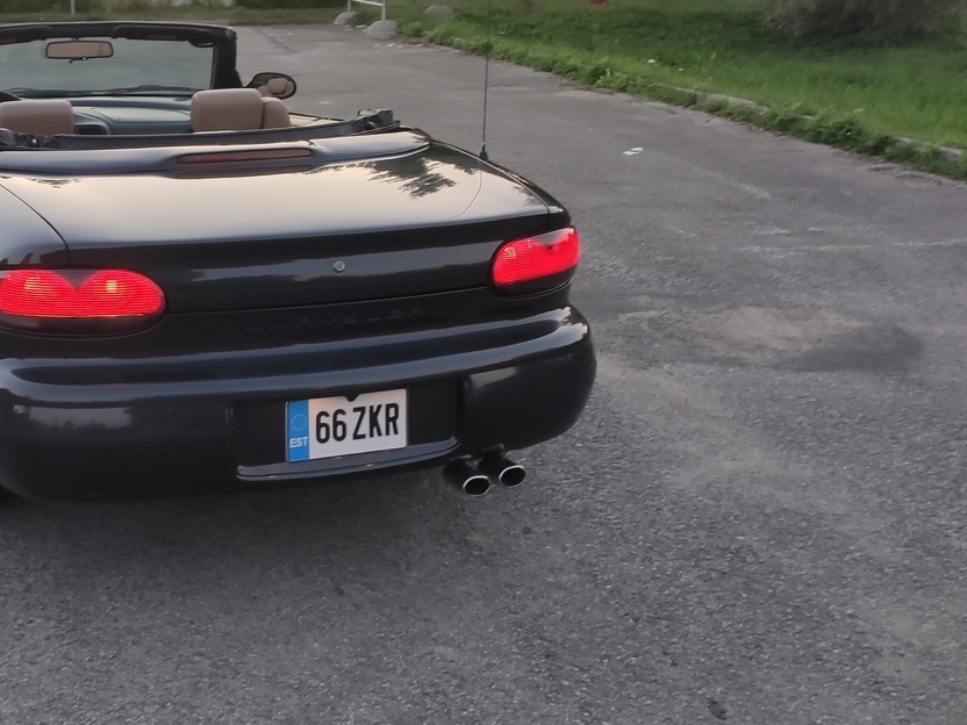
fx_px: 1397
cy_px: 285
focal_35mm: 50
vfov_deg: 29.0
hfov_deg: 37.6
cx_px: 296
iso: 164
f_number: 1.75
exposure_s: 1/50
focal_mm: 4.77
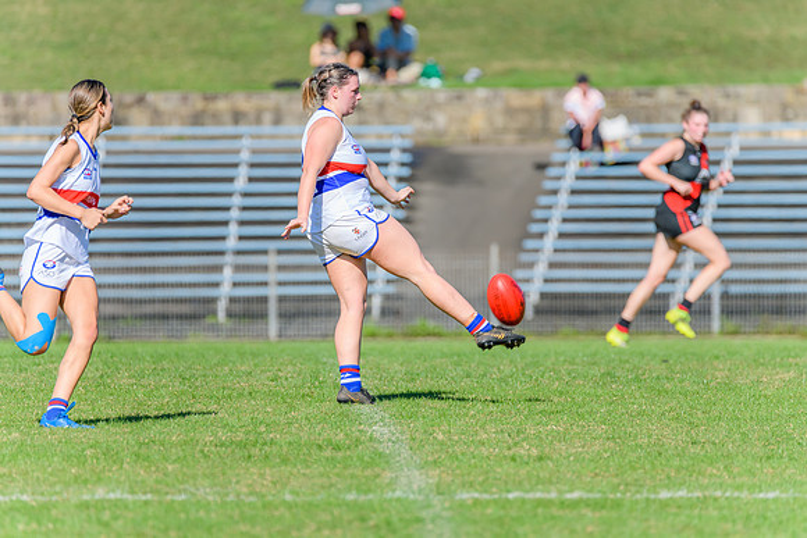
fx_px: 11488
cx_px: 409
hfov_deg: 4.0
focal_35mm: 512
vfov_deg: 2.7
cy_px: 269
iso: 640
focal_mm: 500
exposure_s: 1/1600
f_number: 8
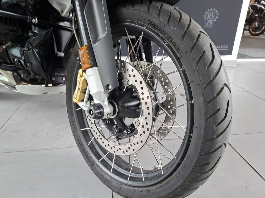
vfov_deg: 58.9
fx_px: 176
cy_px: 99
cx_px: 132
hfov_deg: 73.9
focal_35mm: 23
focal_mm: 5.54
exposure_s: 1/100
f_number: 1.8
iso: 320
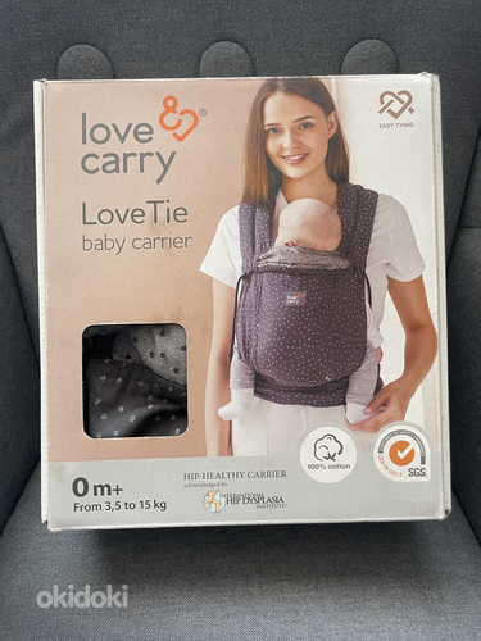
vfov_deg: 67.3
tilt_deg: -44.1
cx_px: 240
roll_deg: +2.0
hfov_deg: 53.1
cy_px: 320
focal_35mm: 26
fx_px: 482
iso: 250
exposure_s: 1/60
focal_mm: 4.2
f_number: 1.6
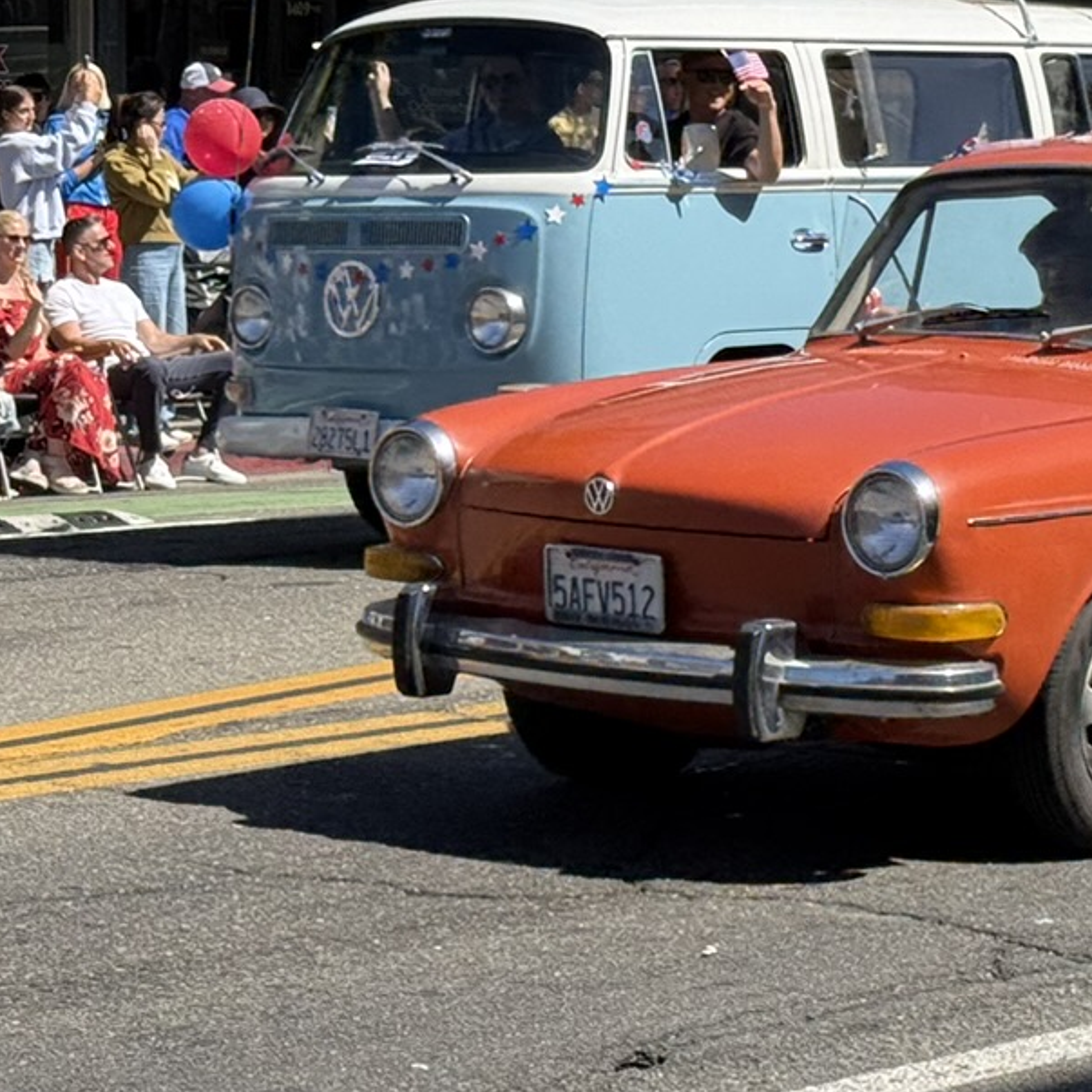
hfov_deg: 12.1
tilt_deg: -2.7
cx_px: 806
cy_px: 313
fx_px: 5139
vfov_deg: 12.1
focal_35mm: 144
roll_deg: -0.6
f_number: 1.78
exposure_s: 1/3378
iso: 64
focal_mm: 6.76
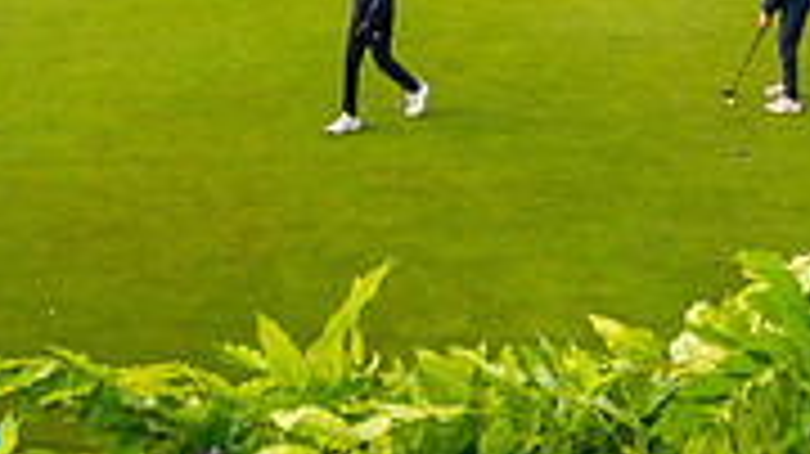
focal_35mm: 91
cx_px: 472
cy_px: -398
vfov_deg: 12.1
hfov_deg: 23.4
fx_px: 1953
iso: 500
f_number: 8
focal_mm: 27
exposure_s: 1/800
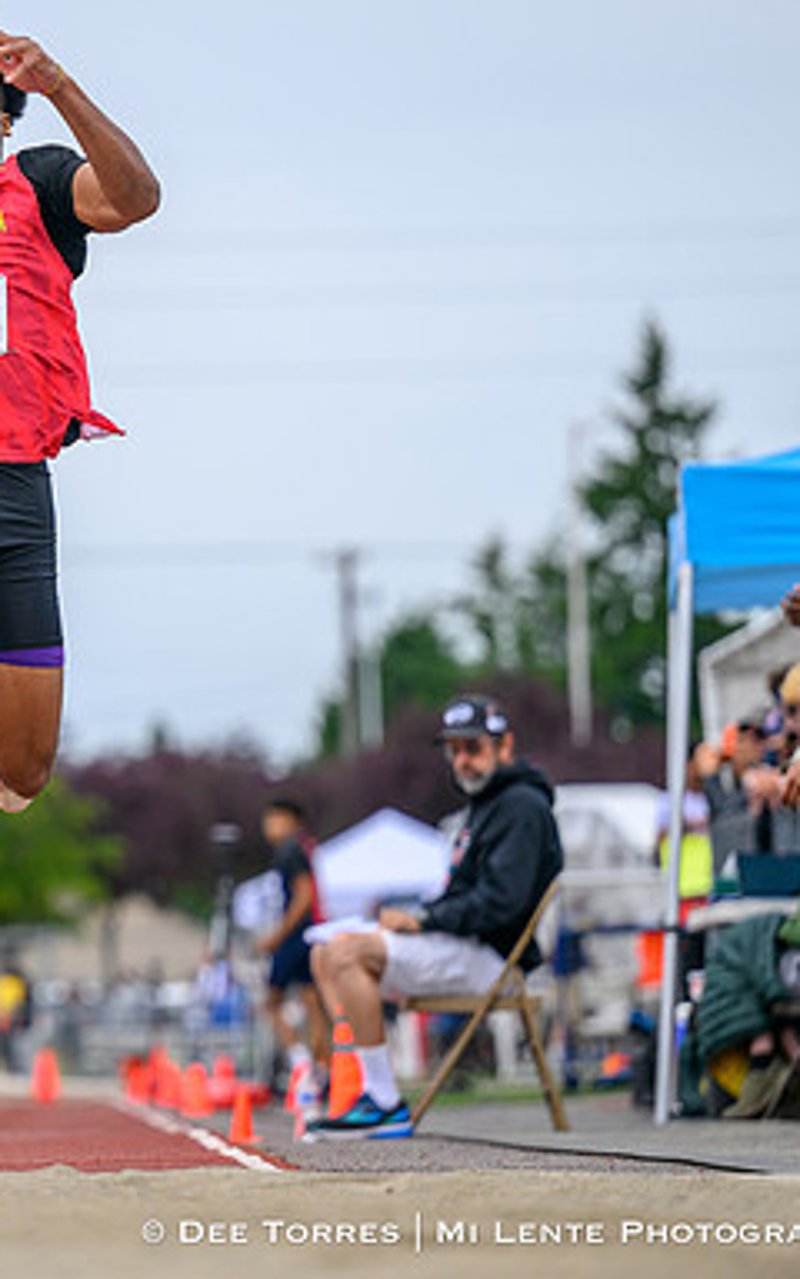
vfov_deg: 8.6
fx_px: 8477
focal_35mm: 243
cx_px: -25
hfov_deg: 5.4
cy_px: 683
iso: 320
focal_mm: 145
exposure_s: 1/2500
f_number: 2.8
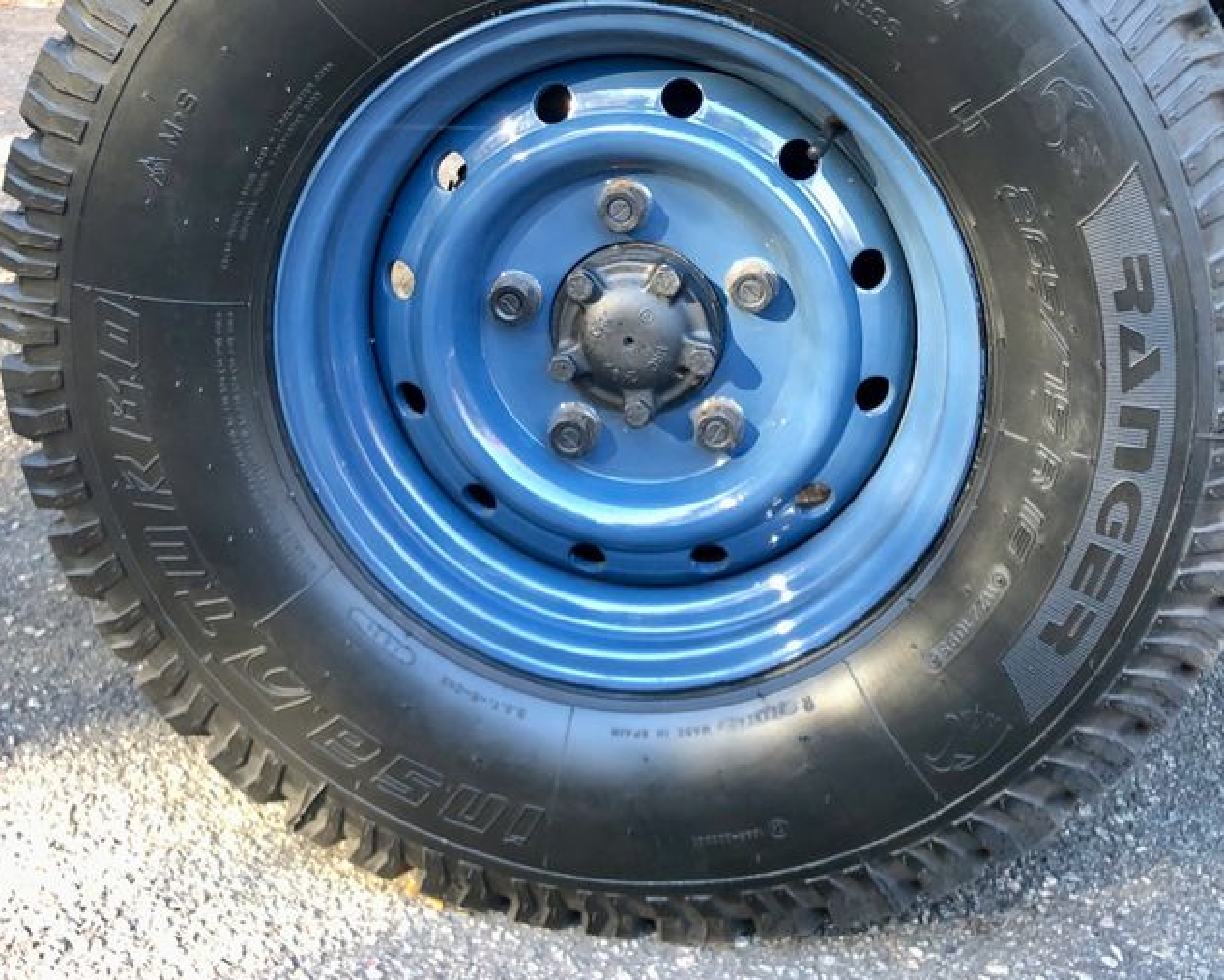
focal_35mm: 46
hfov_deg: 40.3
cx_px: 663
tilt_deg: -15.9
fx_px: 1667
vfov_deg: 32.2
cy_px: 247
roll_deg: -4.2
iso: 40
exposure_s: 1/24
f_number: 1.8
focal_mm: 3.99
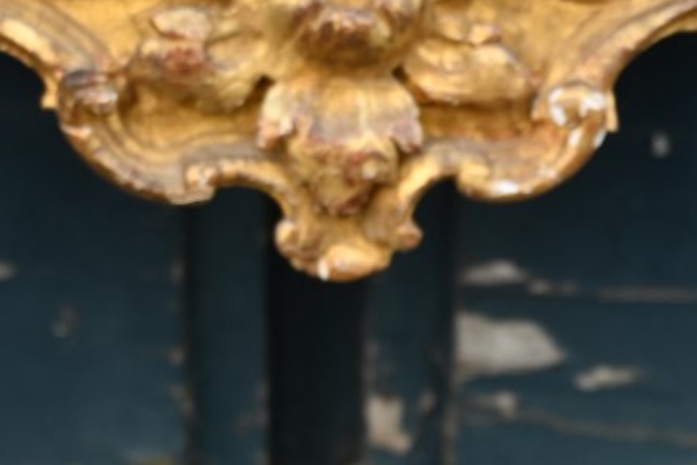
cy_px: 727
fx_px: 1897
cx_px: 489
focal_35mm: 98
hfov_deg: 20.7
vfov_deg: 13.1
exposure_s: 1/250
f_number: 4
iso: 280
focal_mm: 24.5
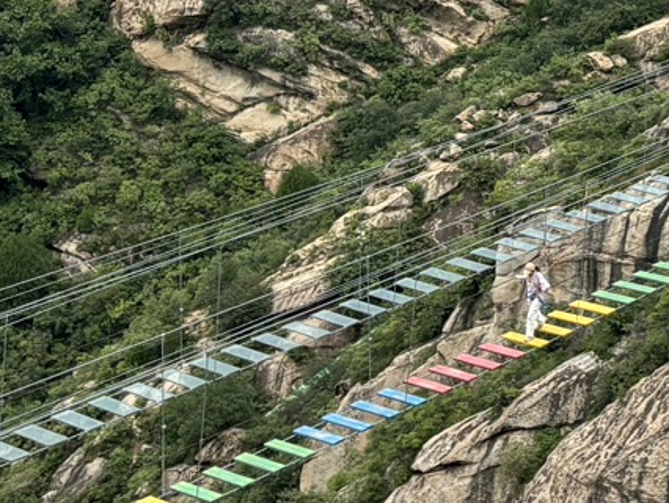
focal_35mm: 122
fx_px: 2359
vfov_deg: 11.4
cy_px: -358
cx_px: 938
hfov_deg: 15.2
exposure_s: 1/1876
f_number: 1.6
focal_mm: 5.96
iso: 50
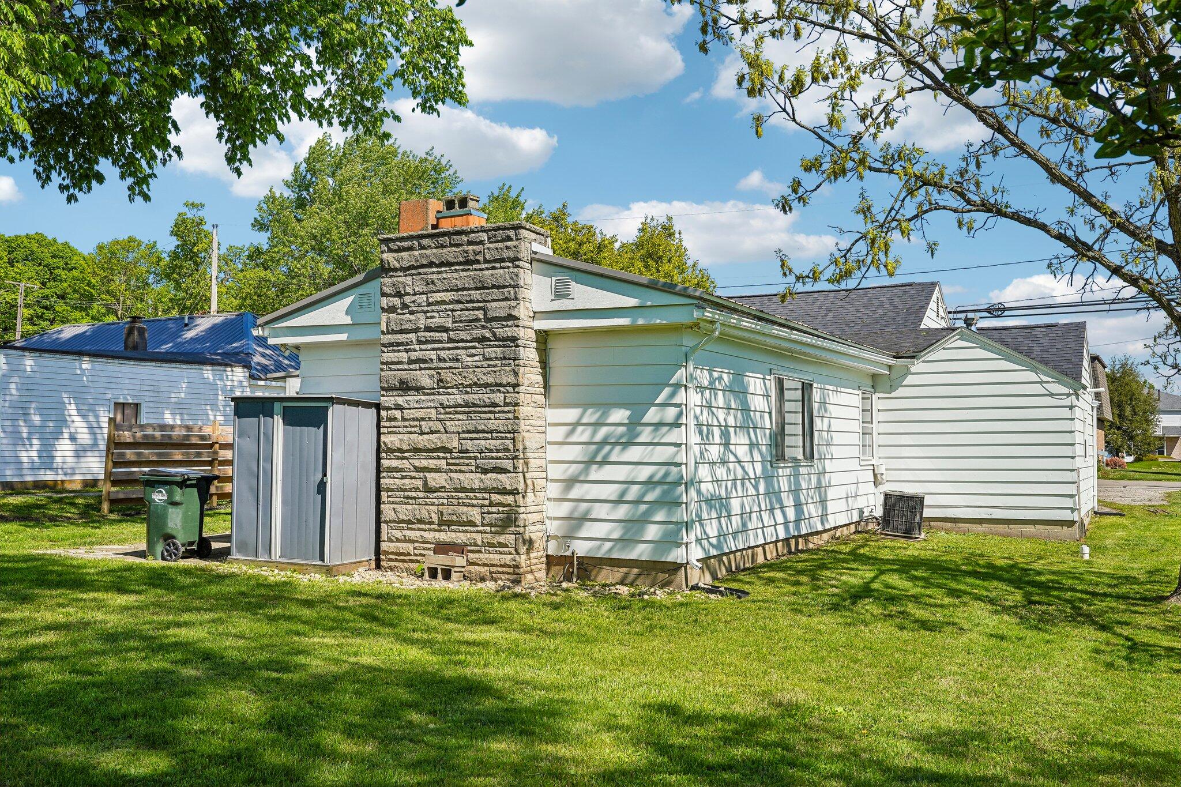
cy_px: 394
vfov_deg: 38.9
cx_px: 590
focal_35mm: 34
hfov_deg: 55.8
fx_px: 1115
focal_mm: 34
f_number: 8
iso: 100
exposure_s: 1/500
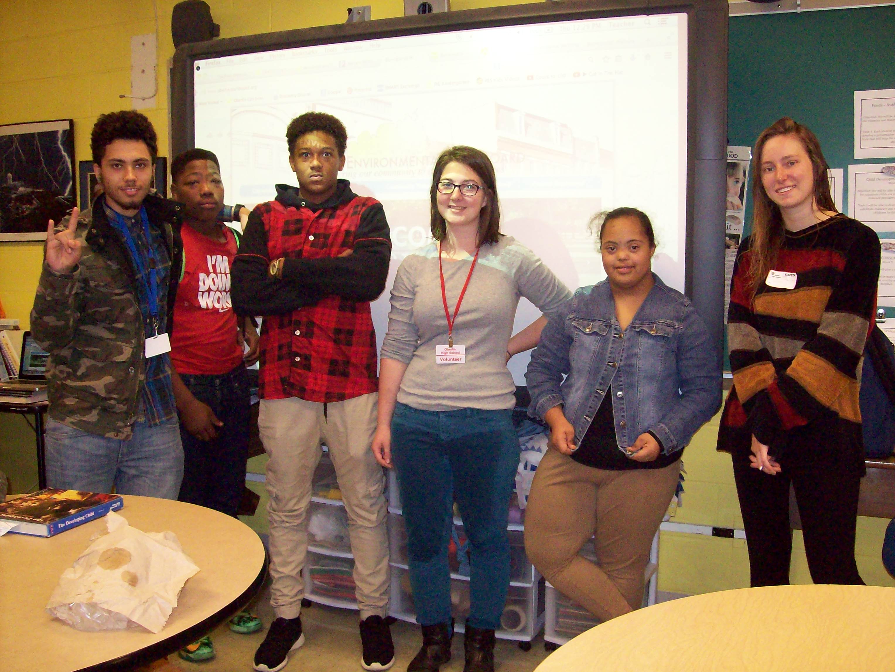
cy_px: 336
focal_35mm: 36
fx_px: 931
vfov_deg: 39.7
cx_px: 448
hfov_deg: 51.4
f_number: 2.7
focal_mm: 6
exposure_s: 1/128
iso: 400
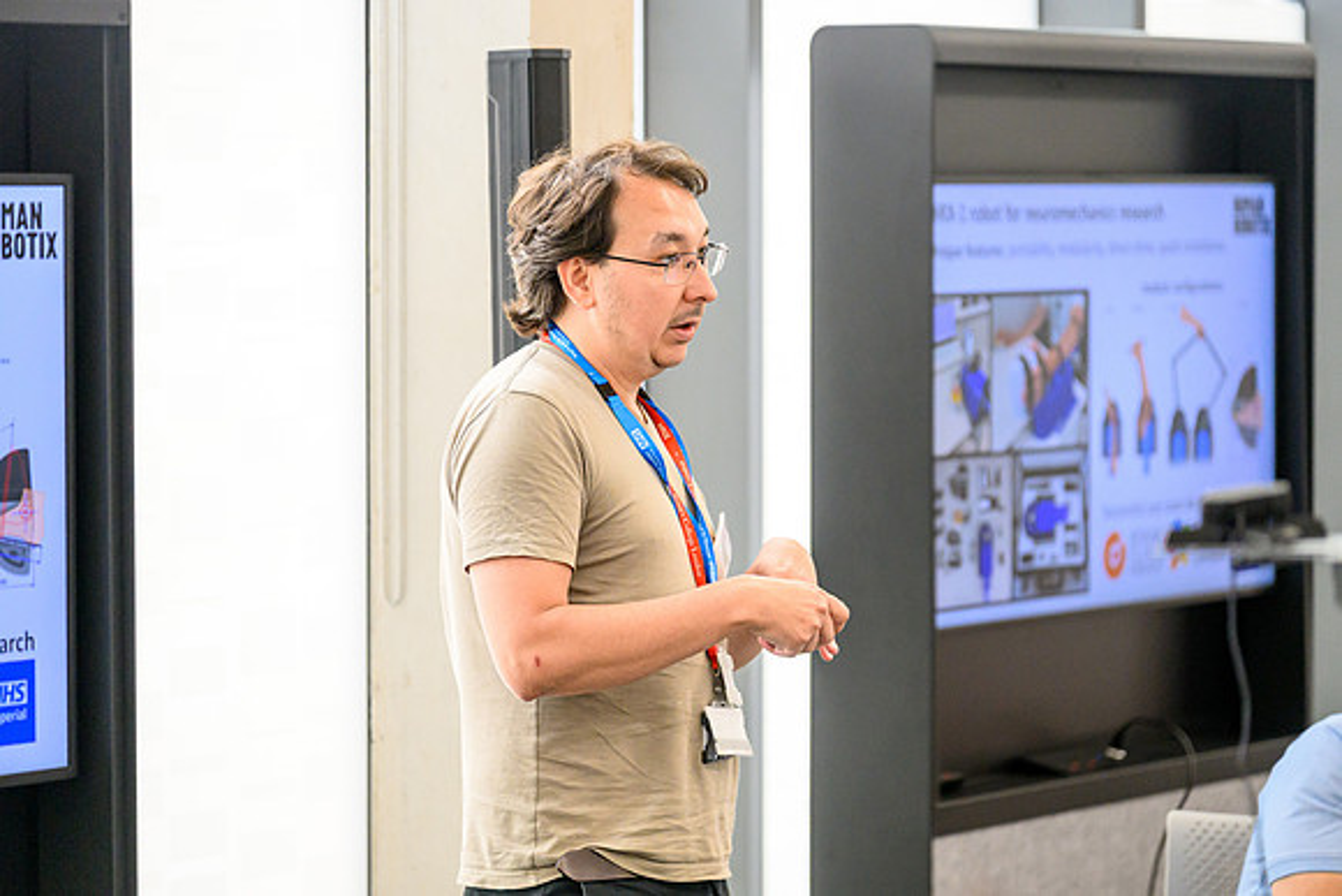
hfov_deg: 14.6
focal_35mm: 141
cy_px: 424
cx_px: 636
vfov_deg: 9.7
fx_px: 5254
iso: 3200
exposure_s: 1/1000
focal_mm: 133
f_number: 2.8
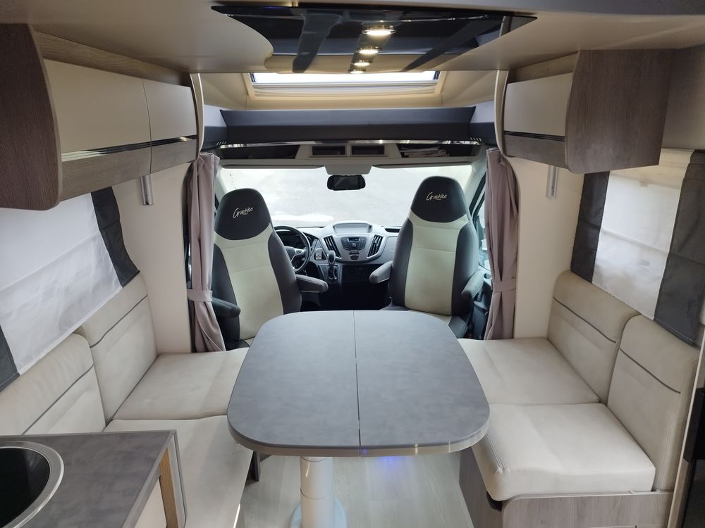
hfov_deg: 71.6
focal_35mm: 24
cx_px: 352
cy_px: 264
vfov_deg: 56.8
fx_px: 489
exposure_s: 1/50
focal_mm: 5.89
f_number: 1.89
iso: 120
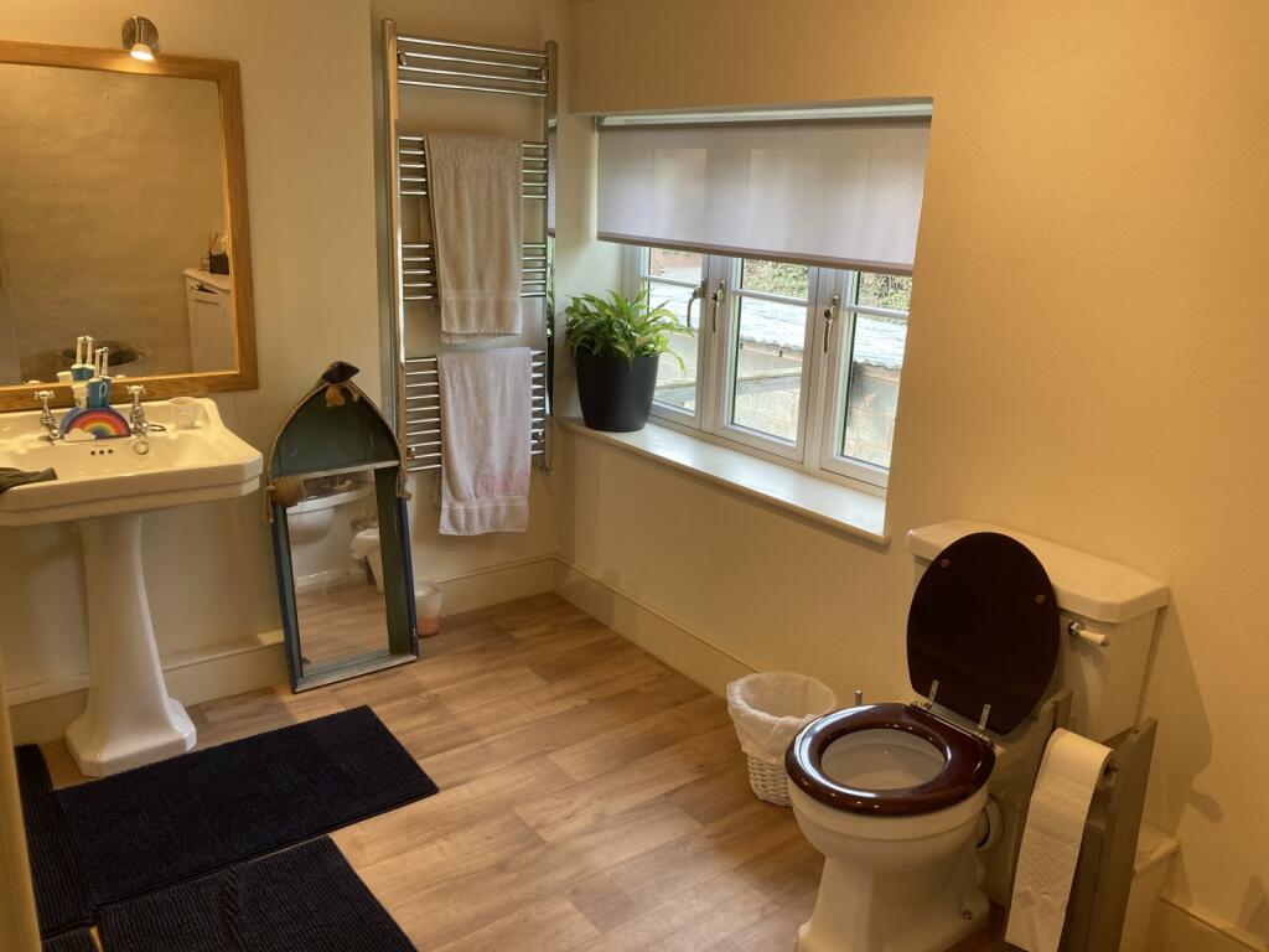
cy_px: 476
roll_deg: -2.9
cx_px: 634
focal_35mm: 28
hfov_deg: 63.4
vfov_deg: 49.7
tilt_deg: -15.3
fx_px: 1026
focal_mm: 3.99
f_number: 1.8
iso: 64
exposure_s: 1/121
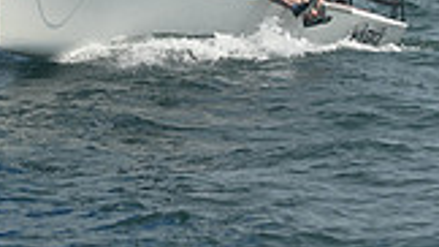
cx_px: -31
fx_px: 3282
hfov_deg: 7.6
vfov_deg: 4.1
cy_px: -529
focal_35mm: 282
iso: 320
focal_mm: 75
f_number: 8
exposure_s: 1/1250
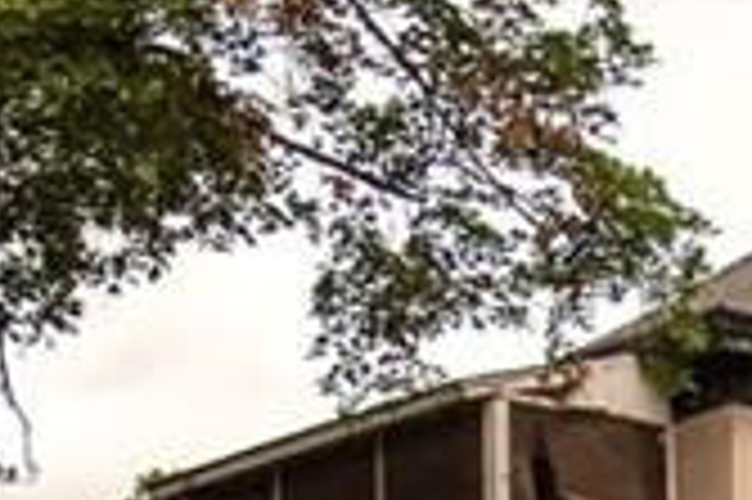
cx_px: 1054
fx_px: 3840
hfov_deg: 10.9
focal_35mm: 184
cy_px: 1250
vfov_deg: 7.0
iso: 100
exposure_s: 1/2000
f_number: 2.8
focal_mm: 30
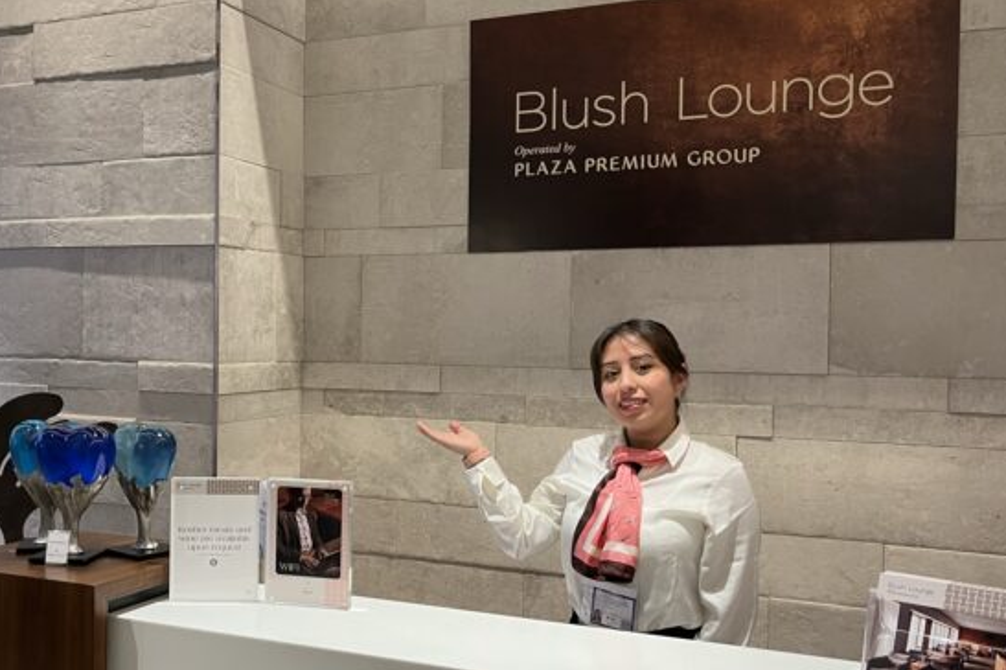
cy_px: 346
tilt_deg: -1.6
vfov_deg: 35.0
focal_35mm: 38
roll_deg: -0.6
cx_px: 401
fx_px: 1061
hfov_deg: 50.4
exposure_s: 1/82
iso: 125
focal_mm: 5.1
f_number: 1.6
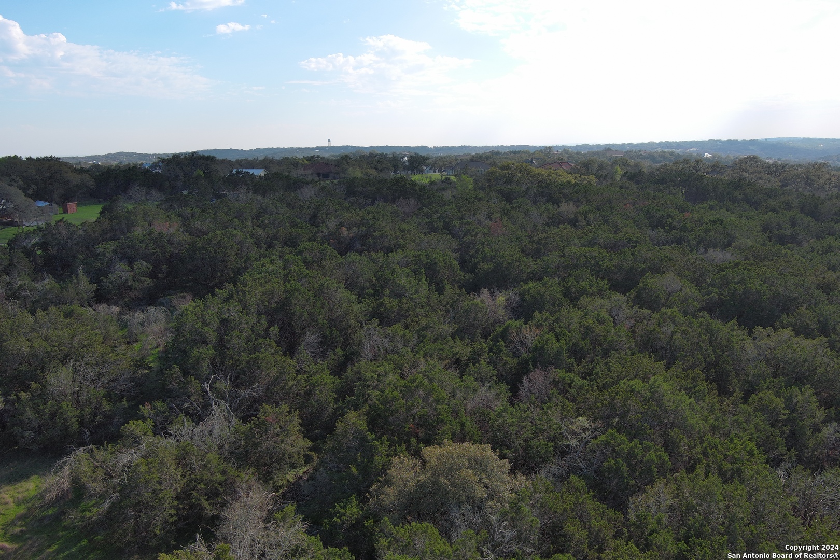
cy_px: 280
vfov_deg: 45.0
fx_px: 677
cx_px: 420
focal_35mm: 29
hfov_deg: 63.7
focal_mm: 10.57
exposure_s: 1/1672
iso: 100
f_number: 2.8
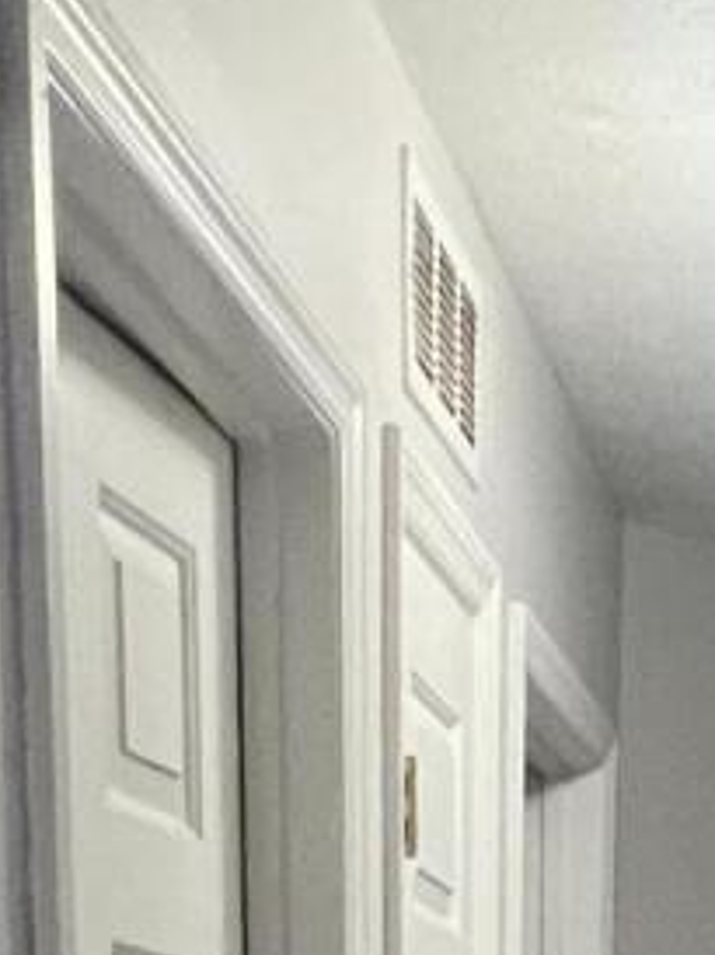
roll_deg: -3.1
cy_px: 1983
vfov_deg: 15.7
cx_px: 858
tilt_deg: -14.3
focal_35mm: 95
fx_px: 2620
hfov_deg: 15.0
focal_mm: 1.57
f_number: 1.8
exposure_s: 1/60
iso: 500
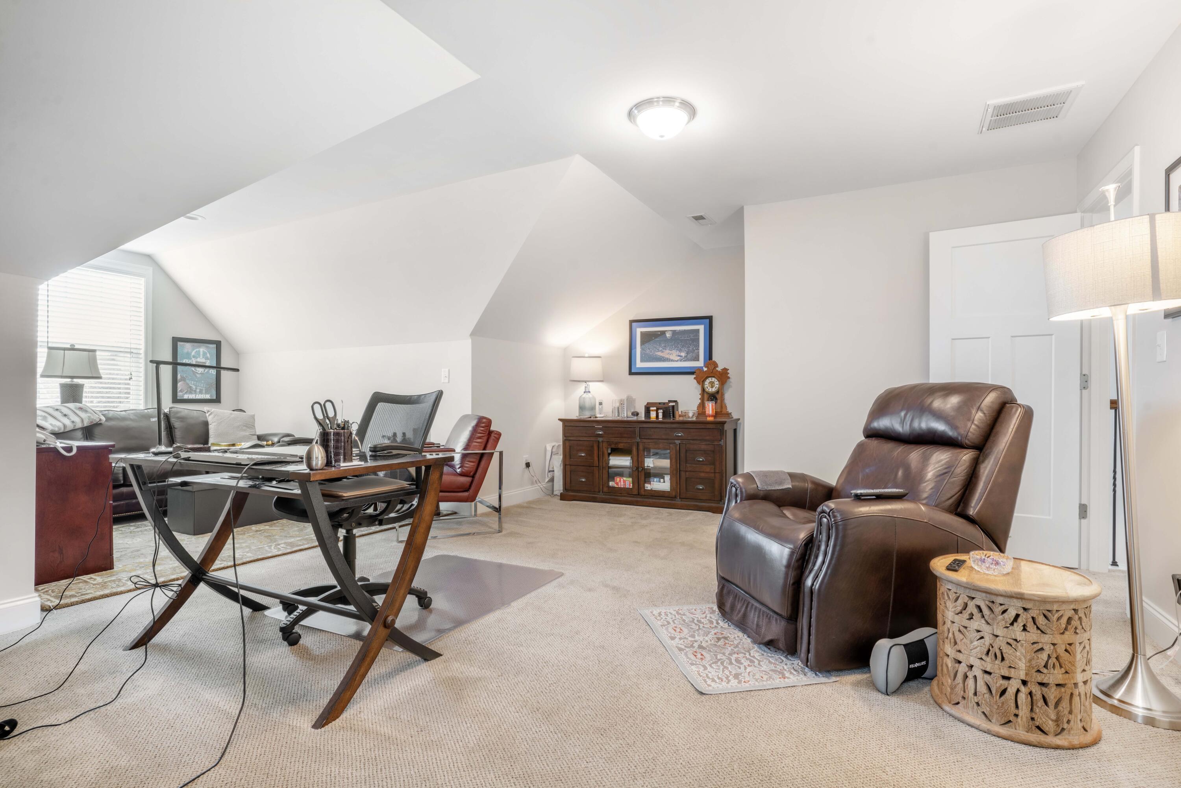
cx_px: 590
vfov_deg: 70.5
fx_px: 558
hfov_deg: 93.3
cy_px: 394
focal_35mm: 17
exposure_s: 1/3
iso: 100
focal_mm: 17
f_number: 10
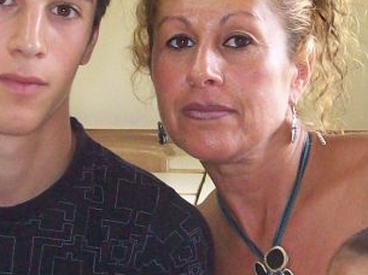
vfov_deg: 12.2
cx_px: 160
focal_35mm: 121
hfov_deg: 16.3
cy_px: 92
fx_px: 1285
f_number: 2.7
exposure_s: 1/68.7
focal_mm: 6
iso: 200
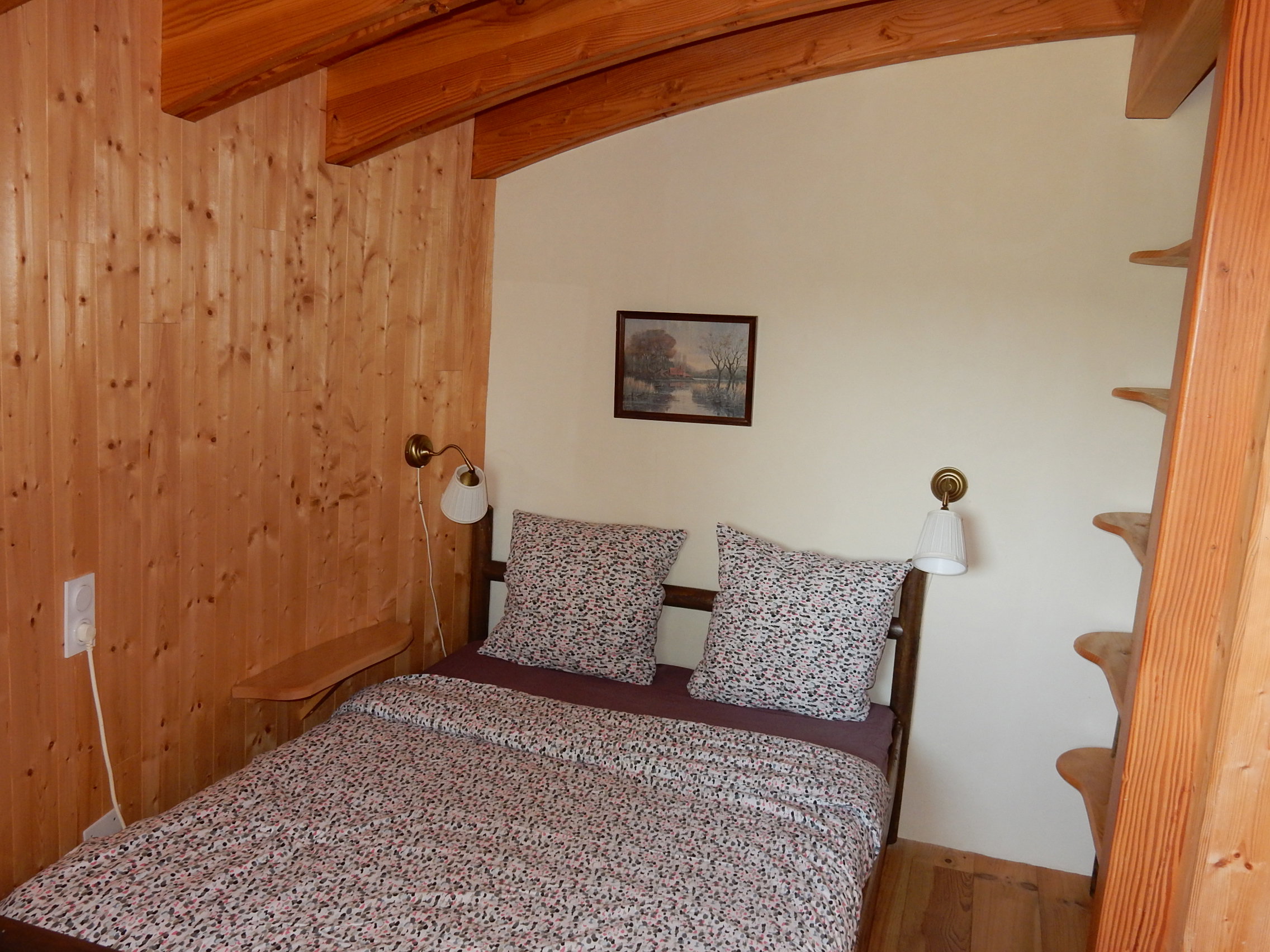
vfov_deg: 46.8
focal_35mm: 30
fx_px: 1101
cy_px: 476
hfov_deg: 60.0
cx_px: 635
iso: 220
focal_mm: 5.4
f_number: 4
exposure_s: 1/30
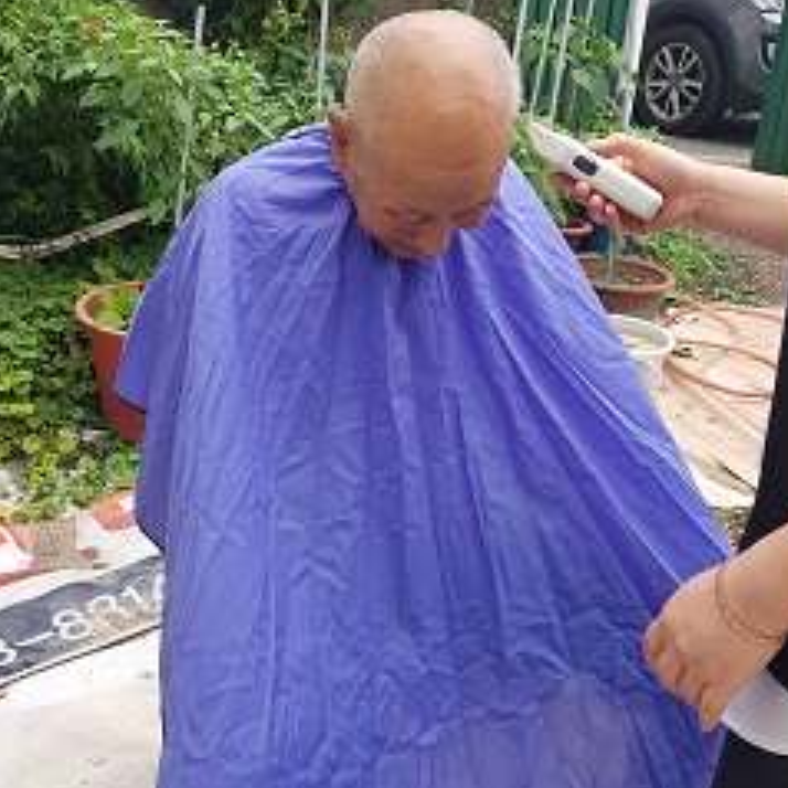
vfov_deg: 46.0
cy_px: 422
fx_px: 927
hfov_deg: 46.0
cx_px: 397
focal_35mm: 36
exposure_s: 1/453
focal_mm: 4.2
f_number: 1.7
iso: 50
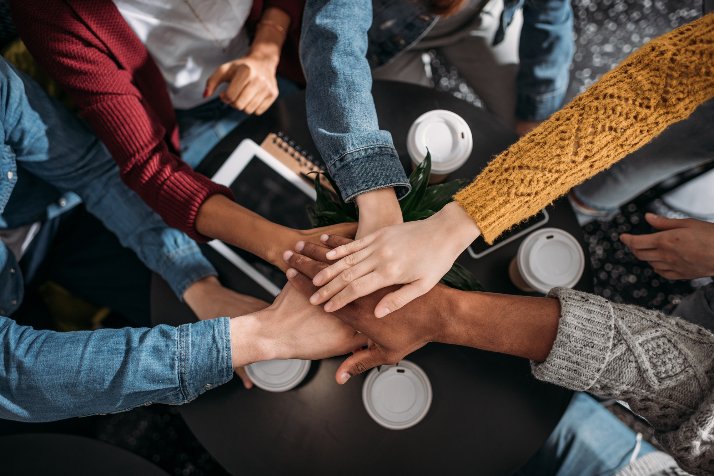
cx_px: 357
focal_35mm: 35
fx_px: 694
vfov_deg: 37.9
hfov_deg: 54.4
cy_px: 238
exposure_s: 1/160
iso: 100
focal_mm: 35
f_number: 2.5
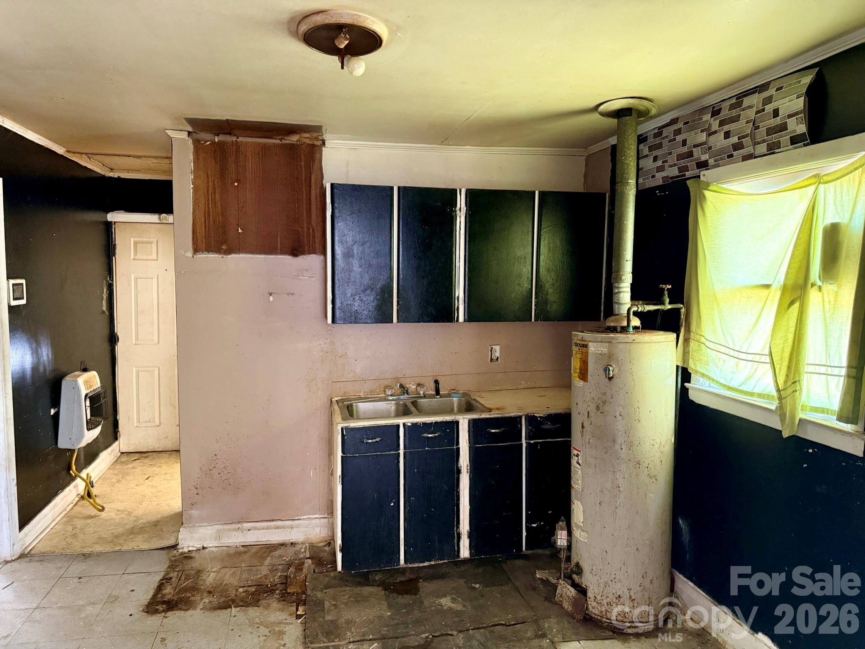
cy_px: 324
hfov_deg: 71.6
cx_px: 432
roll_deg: -0.7
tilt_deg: -5.2
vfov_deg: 56.8
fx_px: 600
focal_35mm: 24
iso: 800
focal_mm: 6.76
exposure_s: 1/41
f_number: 1.78
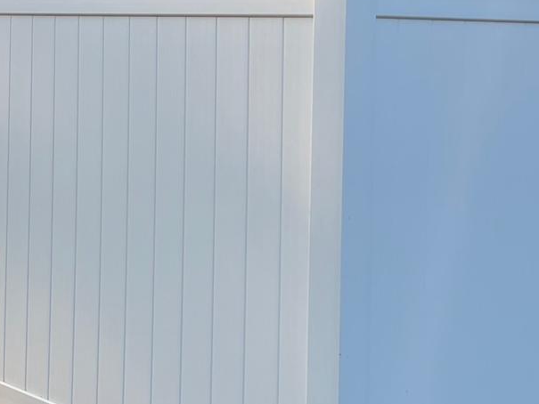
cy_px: 76
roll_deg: -0.4
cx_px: 206
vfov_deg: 16.7
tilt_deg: -1.6
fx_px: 1371
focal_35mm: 88
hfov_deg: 22.2
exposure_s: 1/1401
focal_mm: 4.2
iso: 50
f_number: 1.6
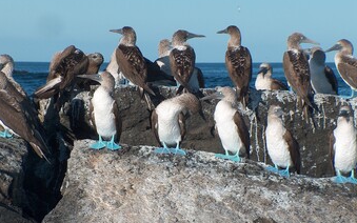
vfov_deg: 5.8
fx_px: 2209
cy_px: 146
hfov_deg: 9.2
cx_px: 167
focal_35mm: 227
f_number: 6.1
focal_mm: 38.22
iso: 100
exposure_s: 1/448
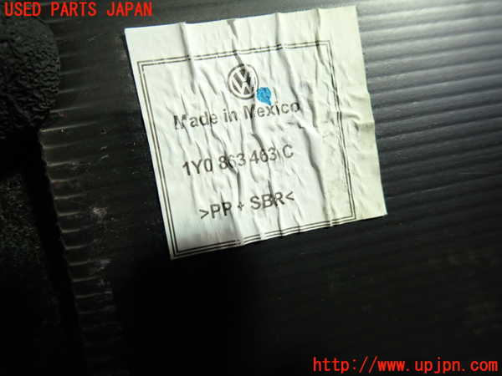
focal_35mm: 25
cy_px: 188
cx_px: 251
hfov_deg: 69.4
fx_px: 363
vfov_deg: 54.9
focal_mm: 4.5
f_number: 2
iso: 200
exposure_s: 1/30
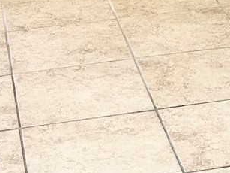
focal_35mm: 160
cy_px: -118
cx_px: 218
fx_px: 1063
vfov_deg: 8.9
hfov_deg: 12.2
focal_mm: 6.86
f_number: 1.78
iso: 125
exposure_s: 1/60
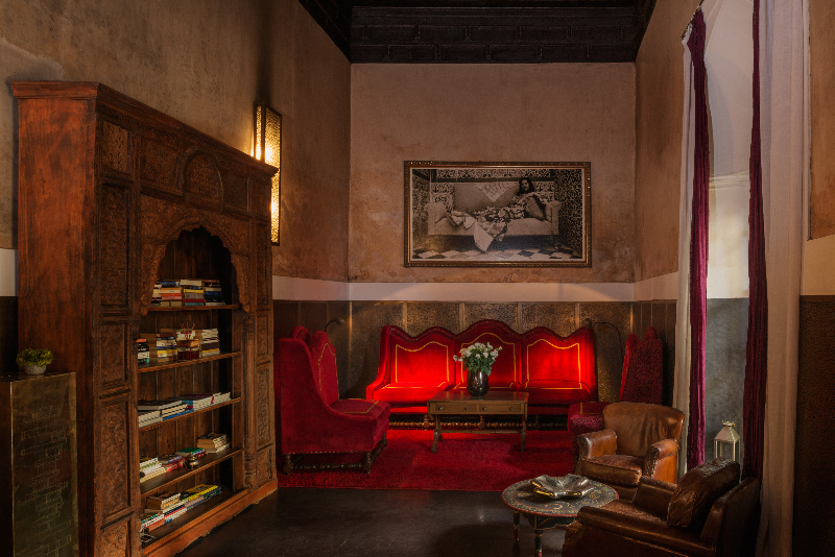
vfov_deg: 53.2
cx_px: 418
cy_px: 278
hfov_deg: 73.7
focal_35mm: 24
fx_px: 557
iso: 200
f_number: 13
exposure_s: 4
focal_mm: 24
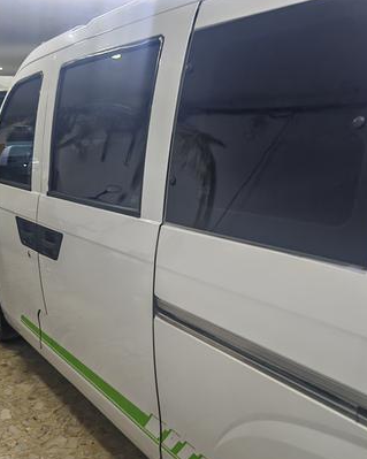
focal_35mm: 33
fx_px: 448
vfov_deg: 53.7
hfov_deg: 44.5
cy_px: 284
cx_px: 172
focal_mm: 6.83
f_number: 1.4
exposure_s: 1/40
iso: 500
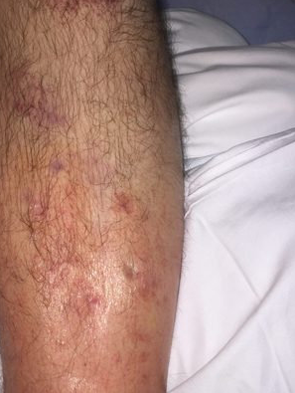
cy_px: 215
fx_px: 499
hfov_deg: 32.6
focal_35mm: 44
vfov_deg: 42.9
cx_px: 93
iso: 32
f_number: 2.2
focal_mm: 4.15
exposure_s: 1/69
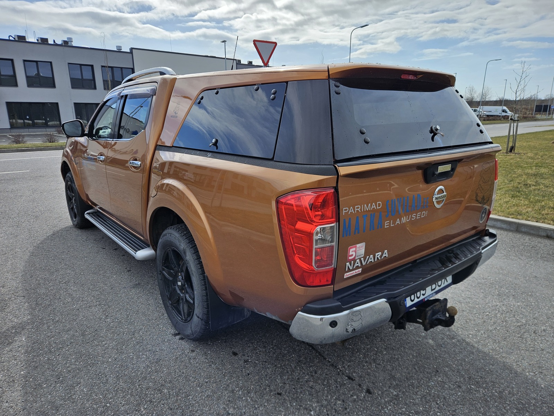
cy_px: 208
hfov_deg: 73.9
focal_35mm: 23
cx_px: 277
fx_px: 368
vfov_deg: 58.9
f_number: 1.8
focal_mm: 5.4
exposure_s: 1/1983
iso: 25
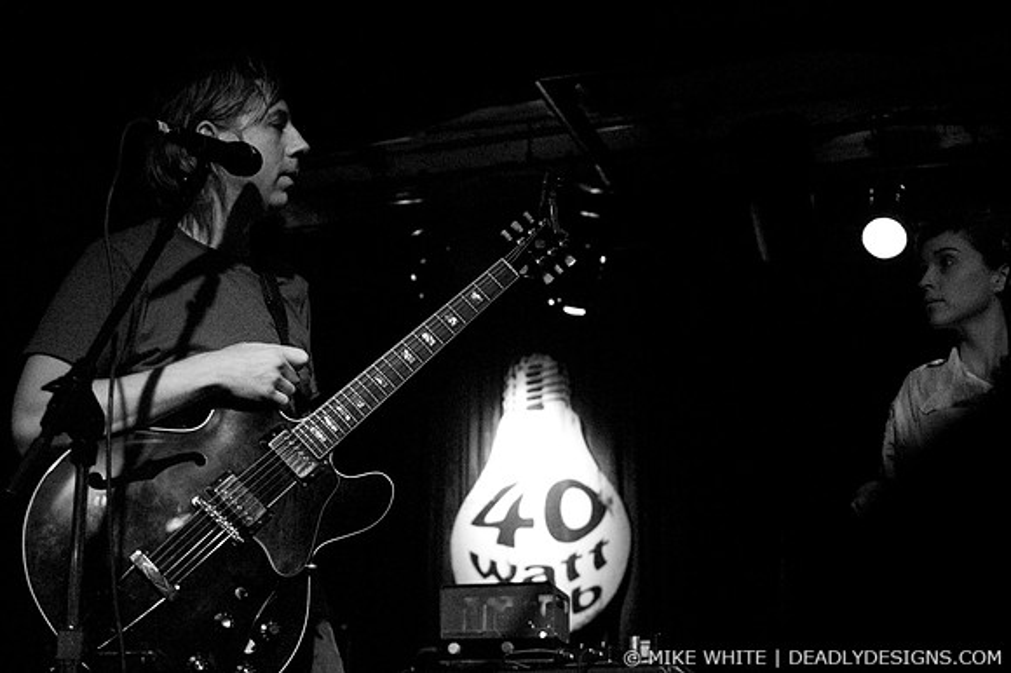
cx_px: 506
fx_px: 1473
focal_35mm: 52
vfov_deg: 25.7
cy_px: 336
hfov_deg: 37.9
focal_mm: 35
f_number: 2.8
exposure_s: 1/50
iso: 1600
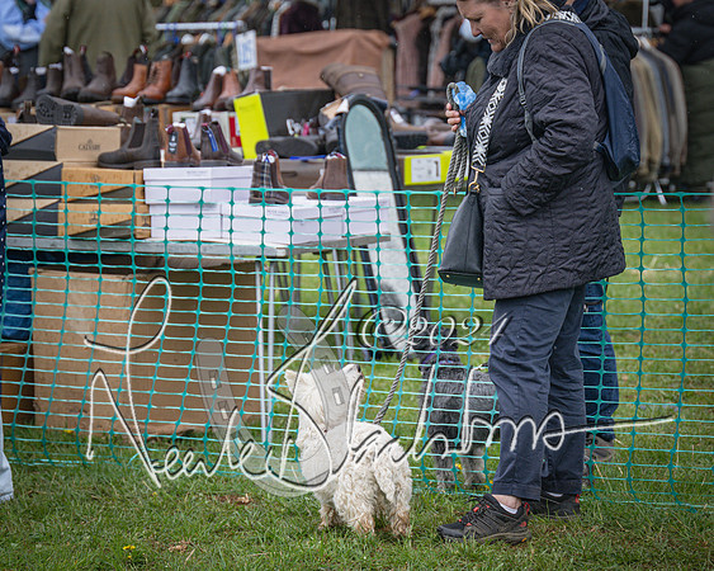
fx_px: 3644
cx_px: 417
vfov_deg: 9.0
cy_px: 297
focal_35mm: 173
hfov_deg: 11.2
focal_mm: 98
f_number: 4
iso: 400
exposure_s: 1/1250
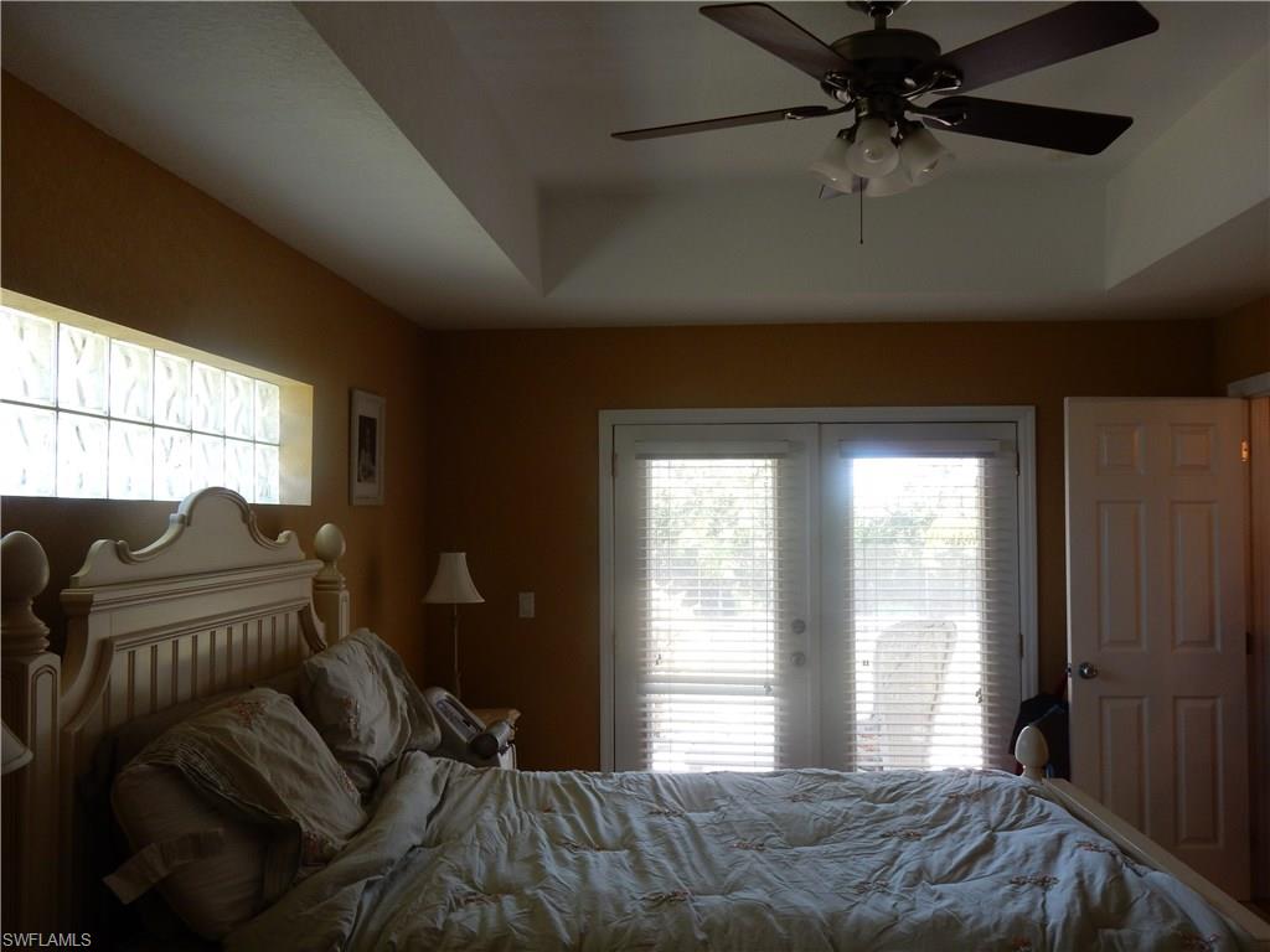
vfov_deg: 46.8
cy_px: 476
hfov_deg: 60.0
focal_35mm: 30
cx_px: 635
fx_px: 1101
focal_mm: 5.4
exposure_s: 1/30
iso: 125
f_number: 4
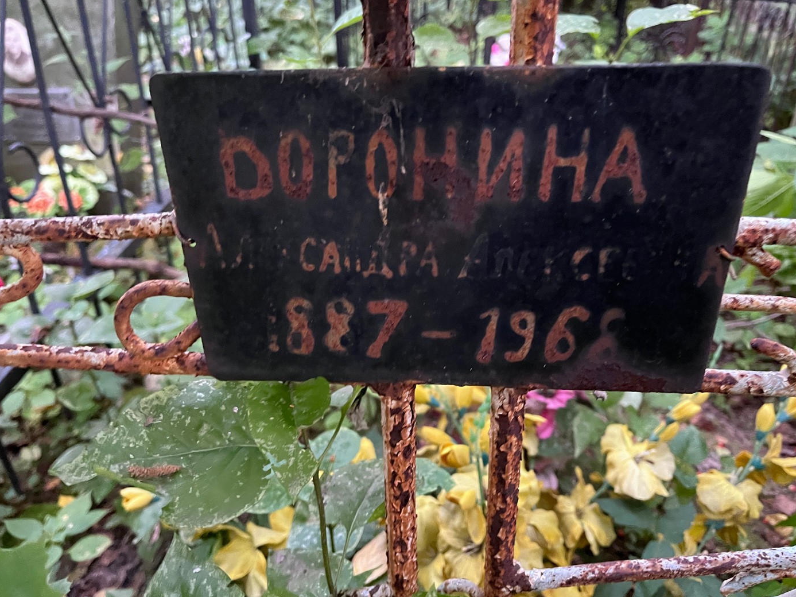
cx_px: 410
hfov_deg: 65.3
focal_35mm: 27
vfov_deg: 51.3
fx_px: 621
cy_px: 289
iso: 640
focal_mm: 5.1
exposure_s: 1/39
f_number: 1.6
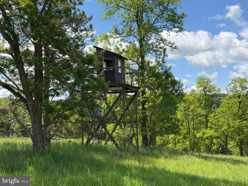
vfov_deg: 30.3
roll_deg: +1.7
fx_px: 344
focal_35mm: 48
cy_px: 93
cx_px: 124
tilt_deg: +4.8
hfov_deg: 39.7
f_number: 1.78
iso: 80
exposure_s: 1/3096
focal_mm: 6.76
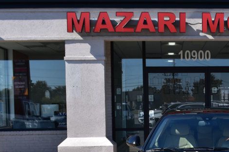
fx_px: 496
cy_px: 137
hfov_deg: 24.9
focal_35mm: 78
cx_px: 222
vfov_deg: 17.2
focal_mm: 24
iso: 400
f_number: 11
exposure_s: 1/500
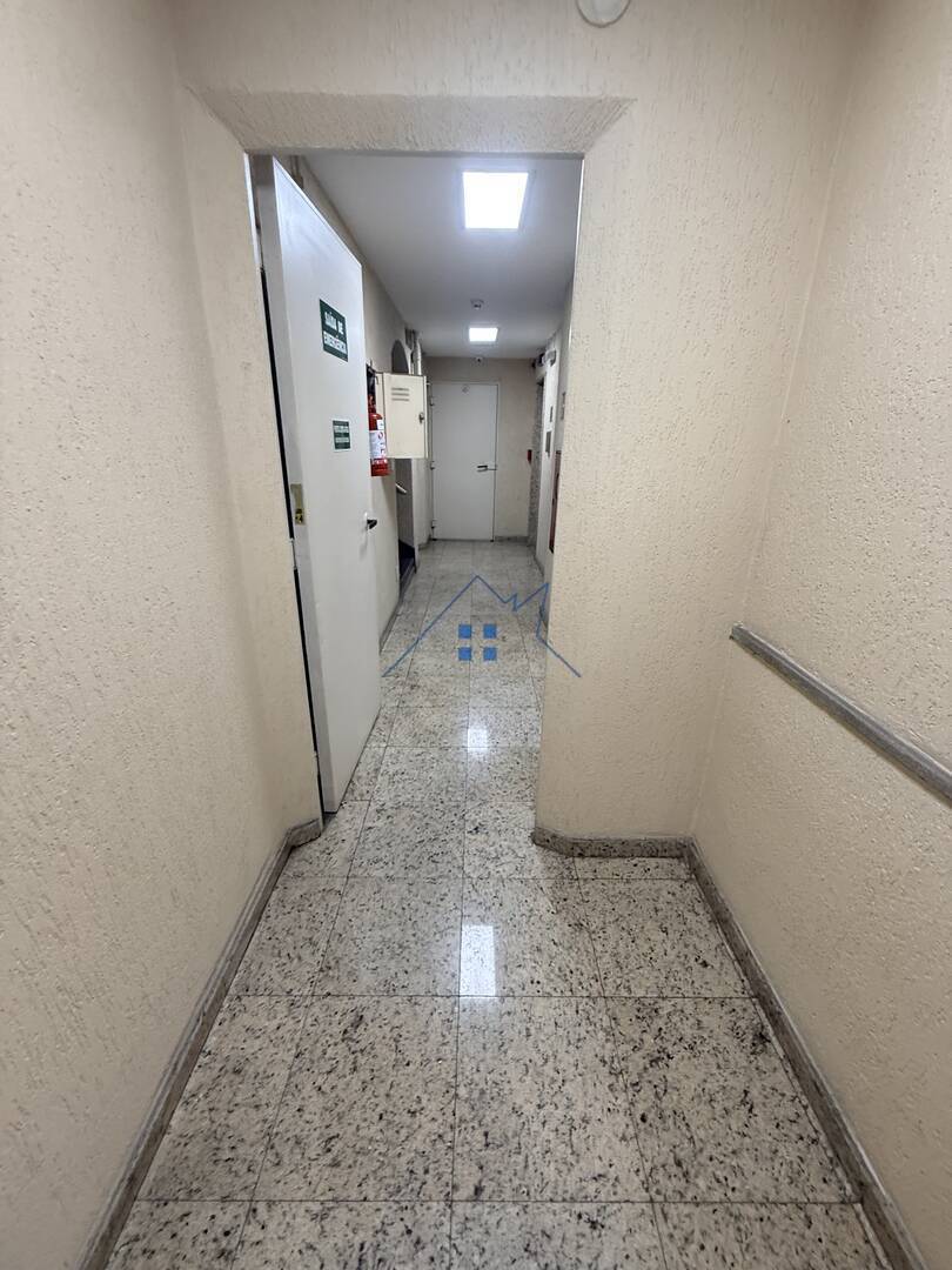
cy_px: 635
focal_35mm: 14
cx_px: 476
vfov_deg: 102.1
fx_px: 513
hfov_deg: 85.7
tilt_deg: -20.9
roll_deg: +0.1
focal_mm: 2.22
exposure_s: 1/120
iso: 200
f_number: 2.2
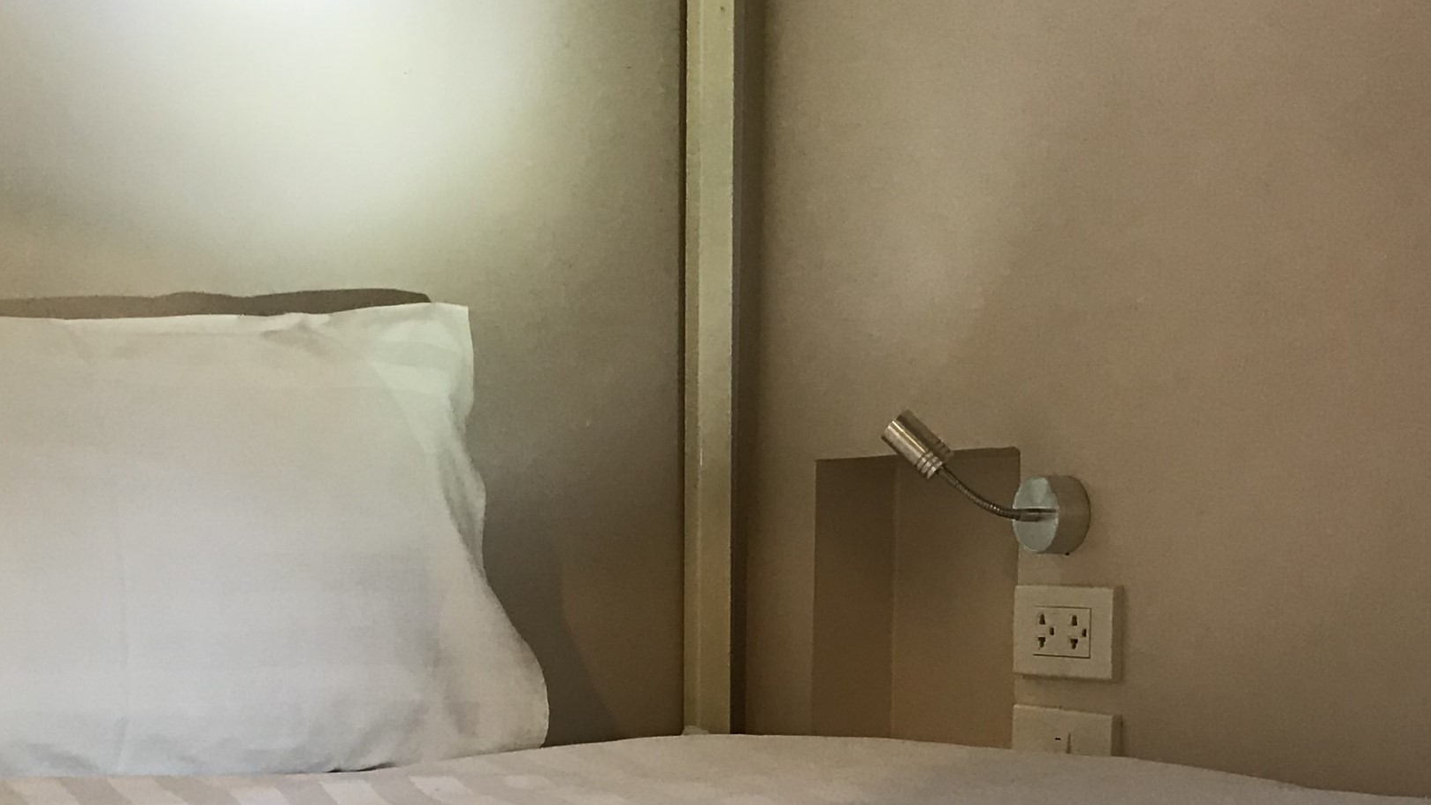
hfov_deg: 31.9
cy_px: 622
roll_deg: -0.6
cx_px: 641
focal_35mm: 66
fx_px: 2504
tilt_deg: -1.1
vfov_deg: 18.1
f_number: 1.8
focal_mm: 3.99
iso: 40
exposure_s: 1/25
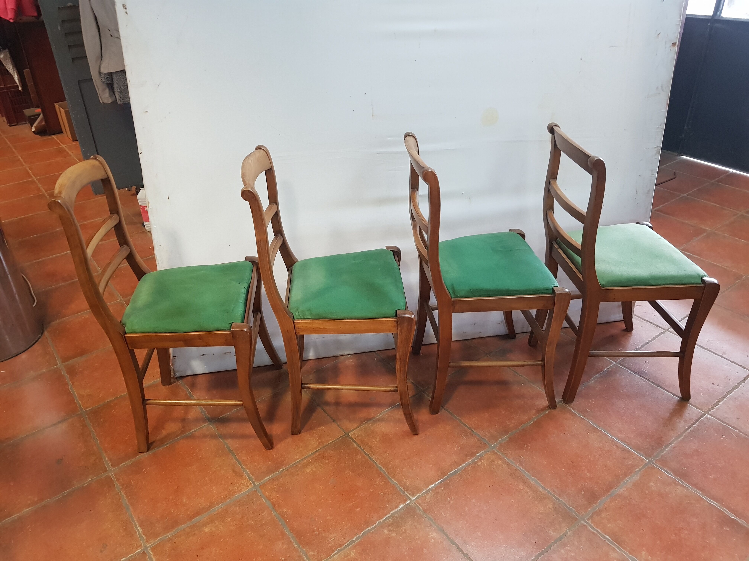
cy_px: 280
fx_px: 563
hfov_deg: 67.3
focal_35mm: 26
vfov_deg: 53.1
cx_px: 374
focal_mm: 4.2
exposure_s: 1/30
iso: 200
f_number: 1.7
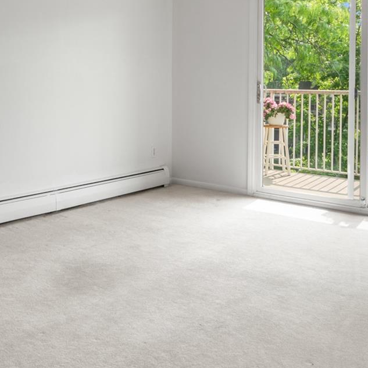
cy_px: 88
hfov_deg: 38.1
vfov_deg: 37.3
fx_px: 529
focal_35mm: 44
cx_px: 135
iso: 400
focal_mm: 16
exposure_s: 1/20
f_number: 8
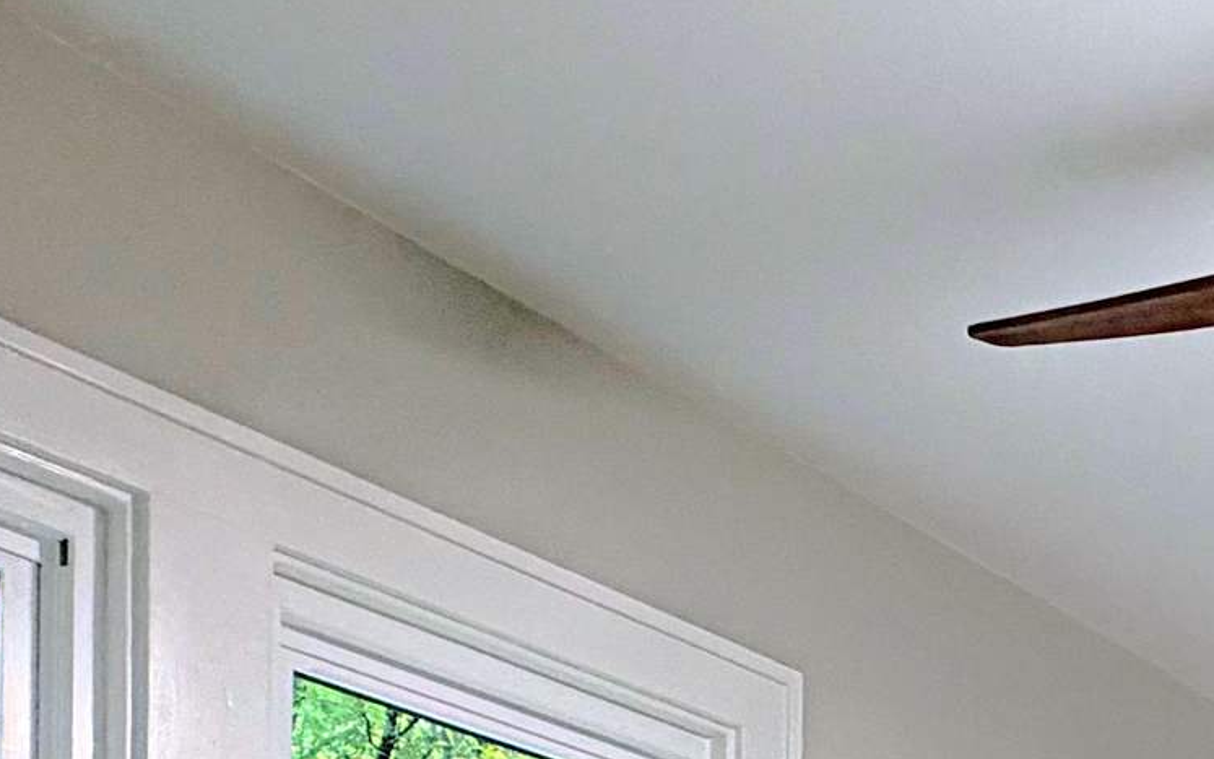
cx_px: 1409
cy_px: 1388
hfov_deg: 29.4
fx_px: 2018
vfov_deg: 17.2
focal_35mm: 61
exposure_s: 1/60
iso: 400
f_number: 2.2
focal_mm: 2.22
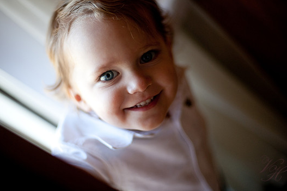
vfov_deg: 24.6
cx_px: 138
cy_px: 87
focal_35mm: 55
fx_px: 438
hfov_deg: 36.3
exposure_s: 1/800
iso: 200
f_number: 1.4
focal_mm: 50
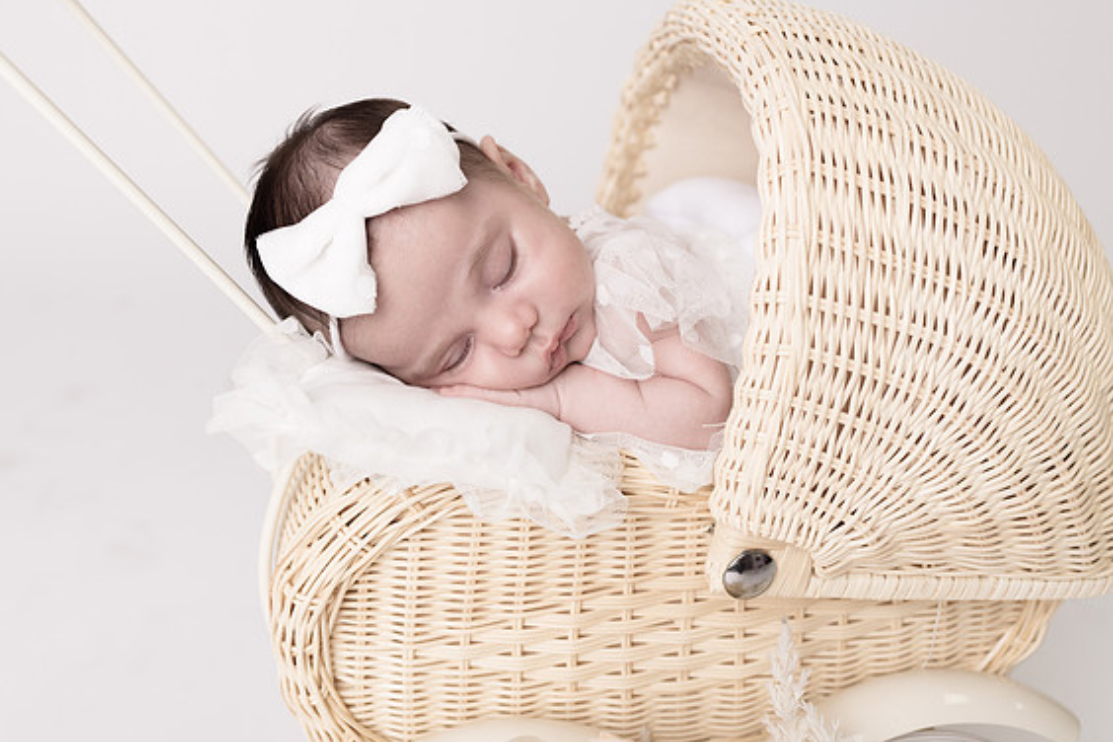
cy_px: 376
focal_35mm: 36
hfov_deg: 53.1
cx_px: 556
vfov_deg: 36.9
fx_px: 1113
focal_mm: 35
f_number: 4
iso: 200
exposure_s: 1/200
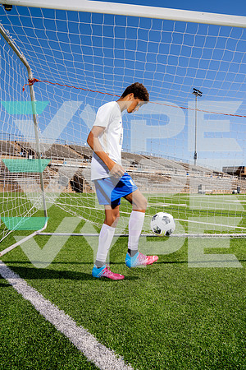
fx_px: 246
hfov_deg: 53.1
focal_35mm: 24
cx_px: 123
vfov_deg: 73.7
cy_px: 185
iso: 100
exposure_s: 1/250
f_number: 8
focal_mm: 24
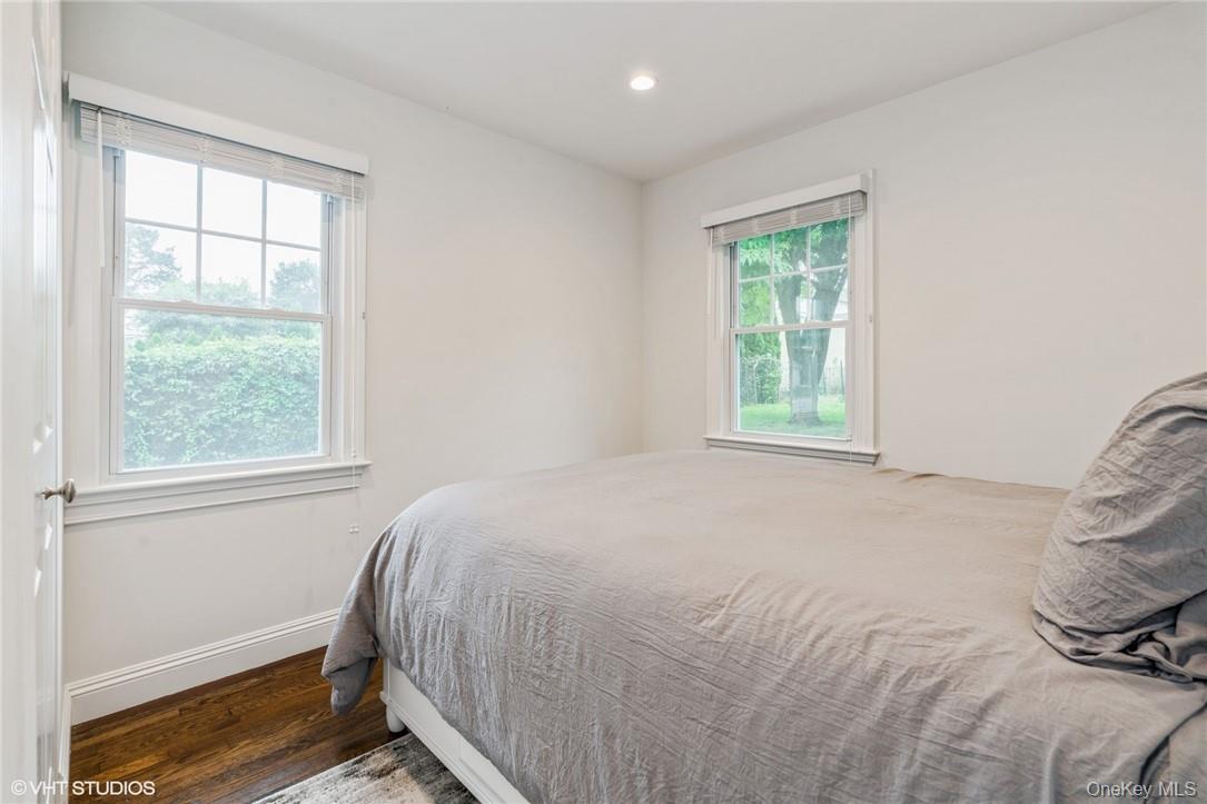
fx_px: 536
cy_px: 402
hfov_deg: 96.7
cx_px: 604
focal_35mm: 16
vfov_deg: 73.7
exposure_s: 1/5
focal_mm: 16
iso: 200
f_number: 9
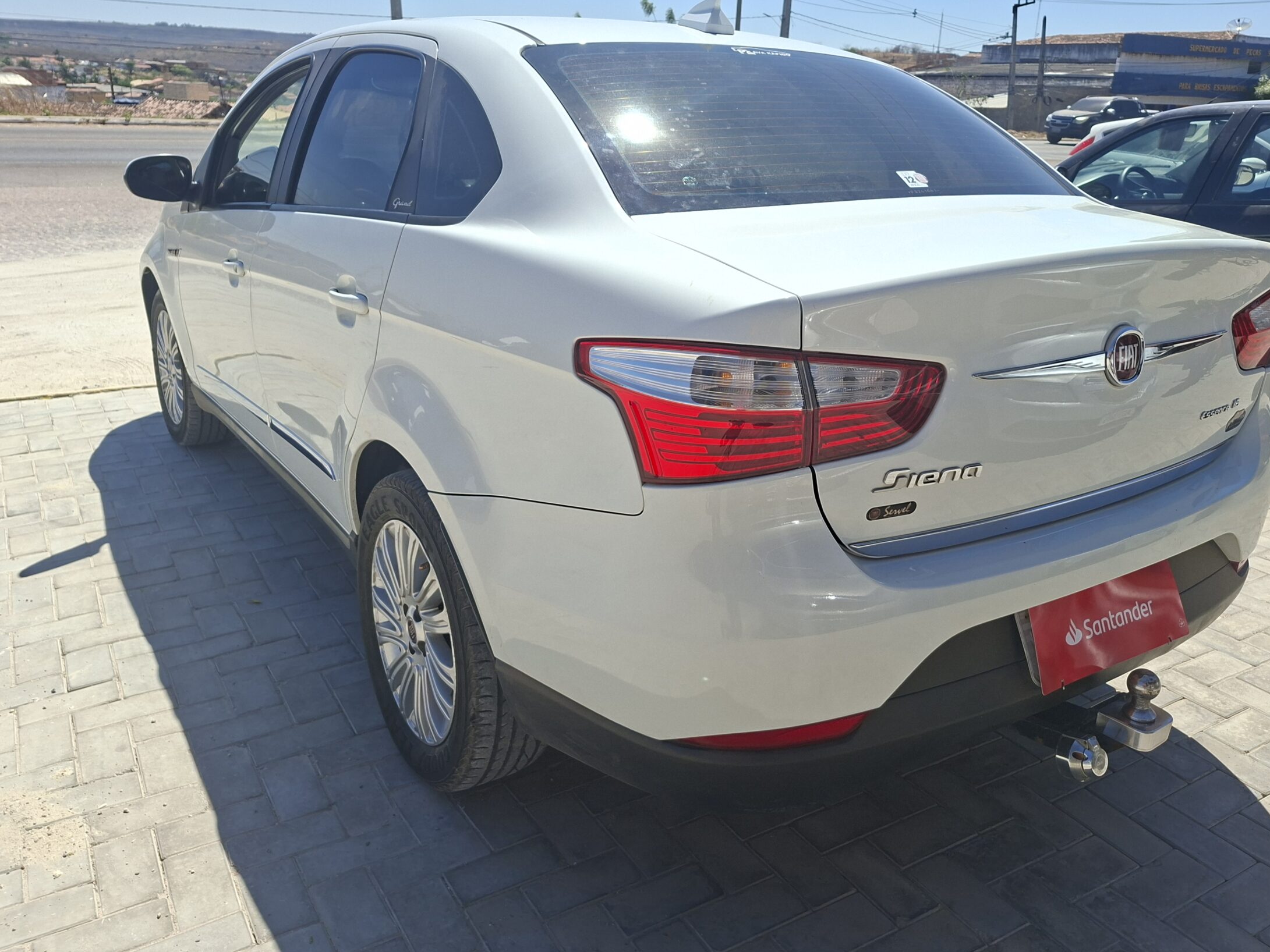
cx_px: 680
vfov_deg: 51.2
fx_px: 991
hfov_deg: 65.2
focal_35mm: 27
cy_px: 409
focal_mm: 5.54
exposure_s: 1/2392
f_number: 1.8
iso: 50
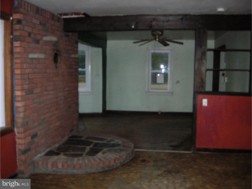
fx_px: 262
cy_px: 94
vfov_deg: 39.7
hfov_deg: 51.4
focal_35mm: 36
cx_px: 126
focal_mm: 7.5
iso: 200
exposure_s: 1/181
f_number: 2.7
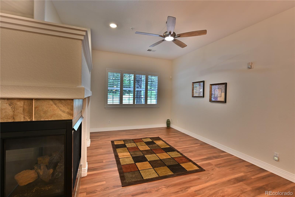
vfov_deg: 72.0
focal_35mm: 16
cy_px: 98
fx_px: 135
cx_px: 148
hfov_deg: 95.0
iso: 1250
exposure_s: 1/15
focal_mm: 16.5
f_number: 6.3
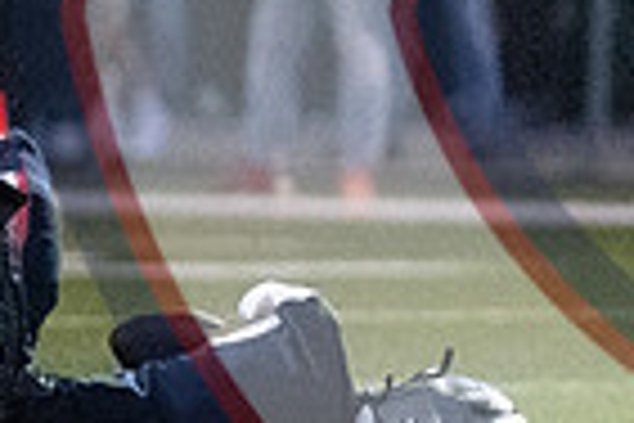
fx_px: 21695
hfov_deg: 1.7
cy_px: 11
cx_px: 1003
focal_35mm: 1232
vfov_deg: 1.1
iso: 28800
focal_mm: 200
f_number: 2.8
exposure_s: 1/2500
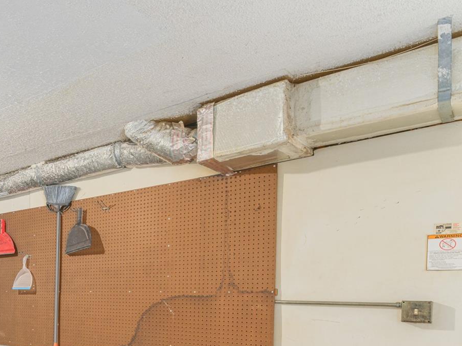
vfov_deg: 38.4
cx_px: -22
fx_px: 467
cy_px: 299
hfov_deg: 43.3
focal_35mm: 35
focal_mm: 16
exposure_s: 2.5
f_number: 8
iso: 125
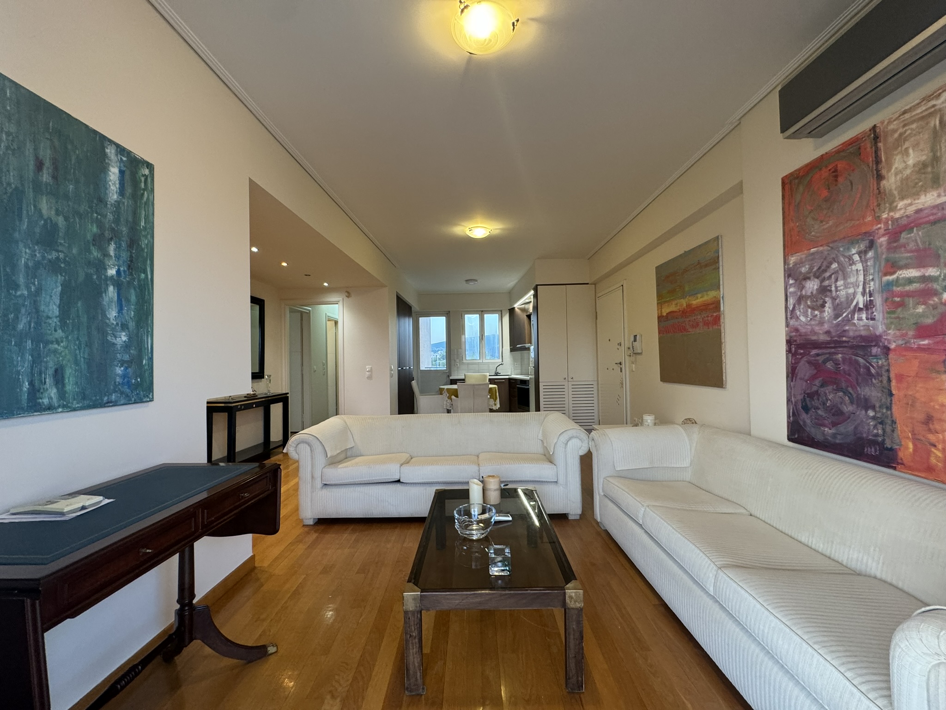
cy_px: 355
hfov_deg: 102.1
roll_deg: +1.5
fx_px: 383
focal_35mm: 14
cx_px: 473
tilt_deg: +1.6
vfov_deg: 85.7
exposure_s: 1/50
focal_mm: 2.22
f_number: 2.2
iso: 200
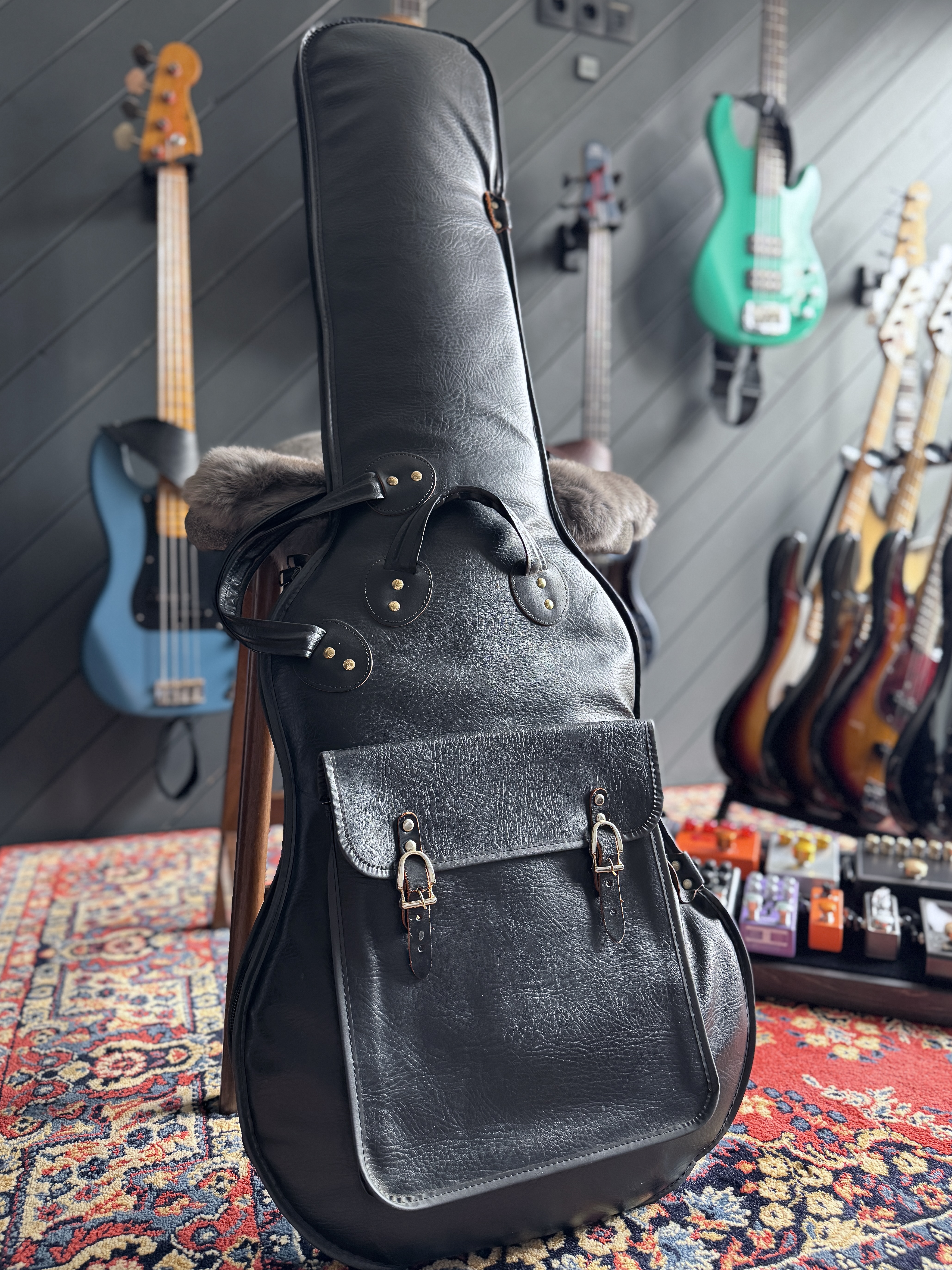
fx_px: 917
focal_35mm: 25
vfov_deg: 69.4
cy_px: 642
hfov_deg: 54.9
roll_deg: +0.1
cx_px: 481
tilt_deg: -5.2
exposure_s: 1/60
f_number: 1.78
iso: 400
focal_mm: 6.76
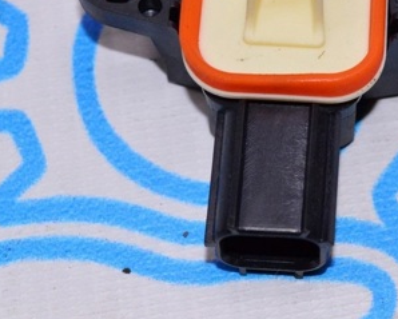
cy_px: 51
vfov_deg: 9.3
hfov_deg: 11.6
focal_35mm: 166
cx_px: 266
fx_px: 1957
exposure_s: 1/200
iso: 1600
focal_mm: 55
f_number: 8
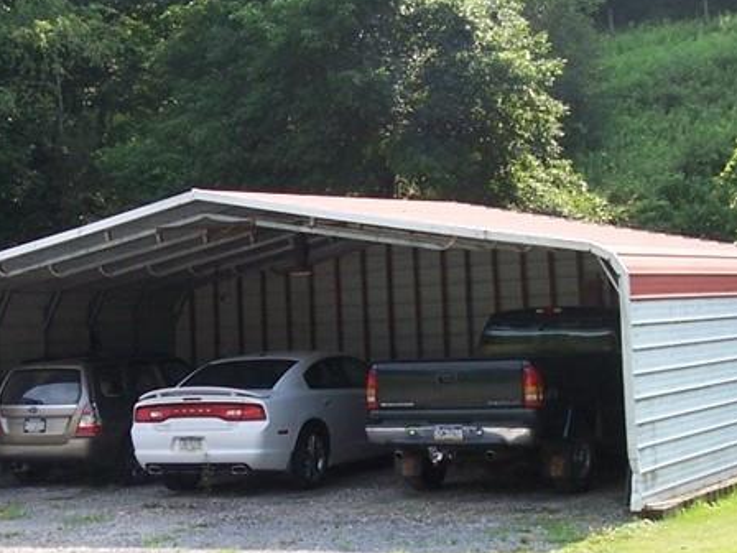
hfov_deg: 24.3
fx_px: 1703
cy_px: 383
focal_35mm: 80
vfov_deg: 18.4
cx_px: 273
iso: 80
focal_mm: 6
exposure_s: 1/500
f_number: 2.8
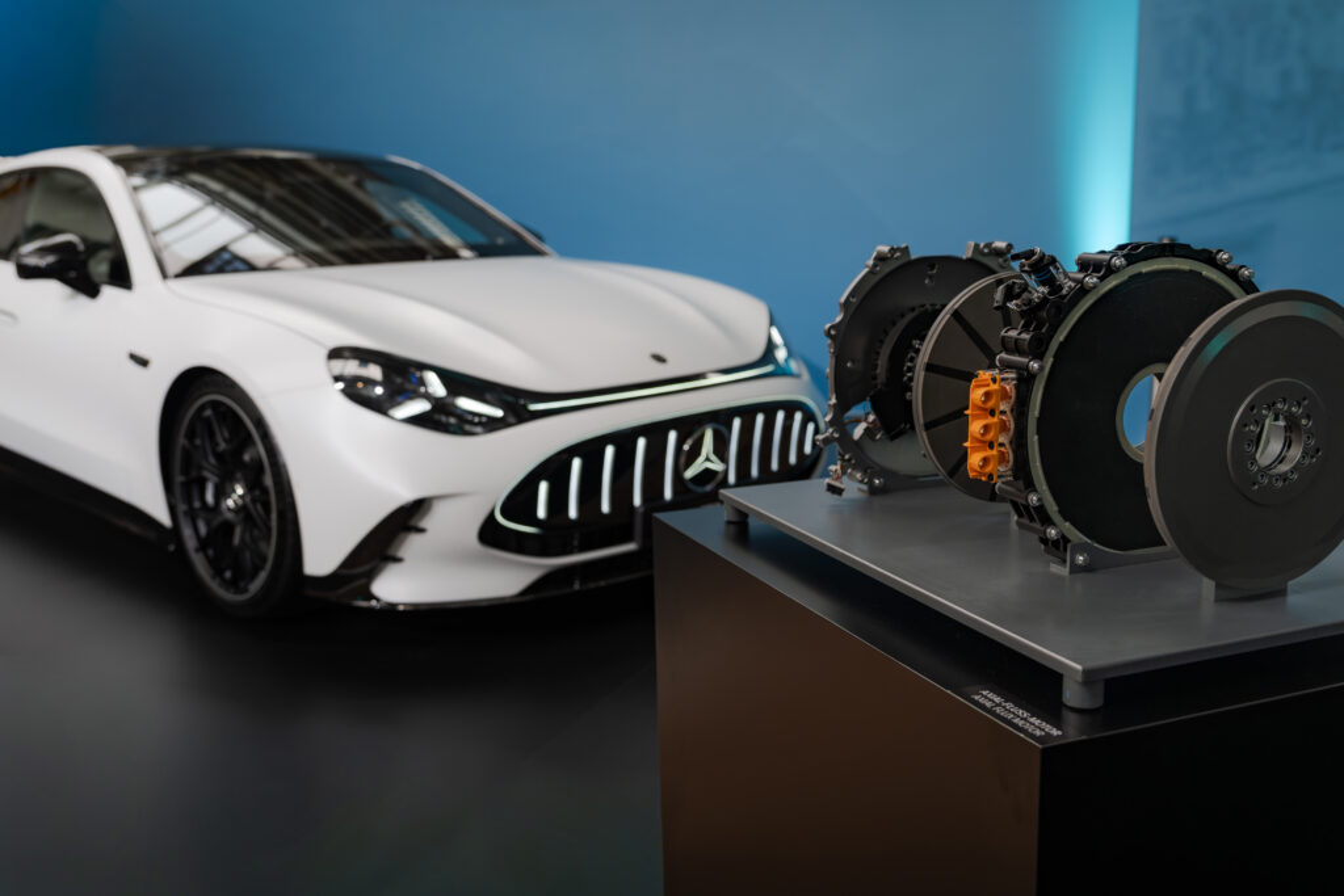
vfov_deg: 40.0
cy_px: 448
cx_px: 672
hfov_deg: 57.2
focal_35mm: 33
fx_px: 1232
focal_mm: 33
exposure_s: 1/60
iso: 320
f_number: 4
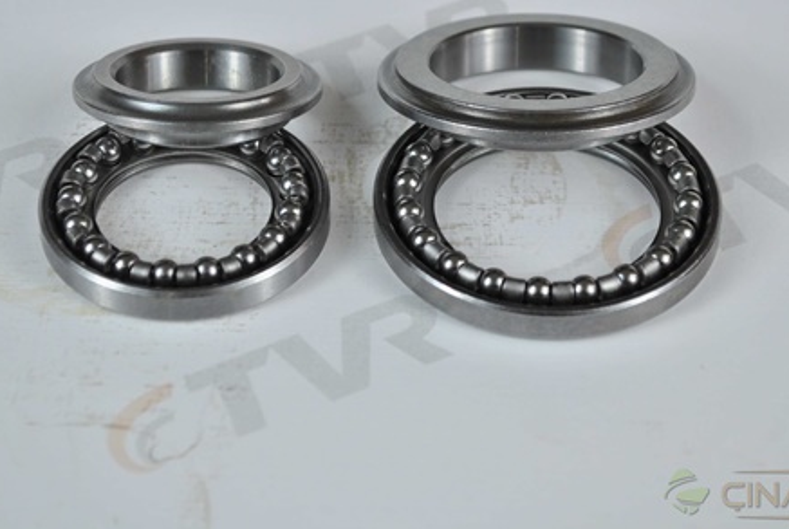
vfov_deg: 12.2
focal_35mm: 113
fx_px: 2474
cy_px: 173
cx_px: 384
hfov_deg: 18.1
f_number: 6.3
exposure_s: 1/30
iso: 200
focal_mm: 55
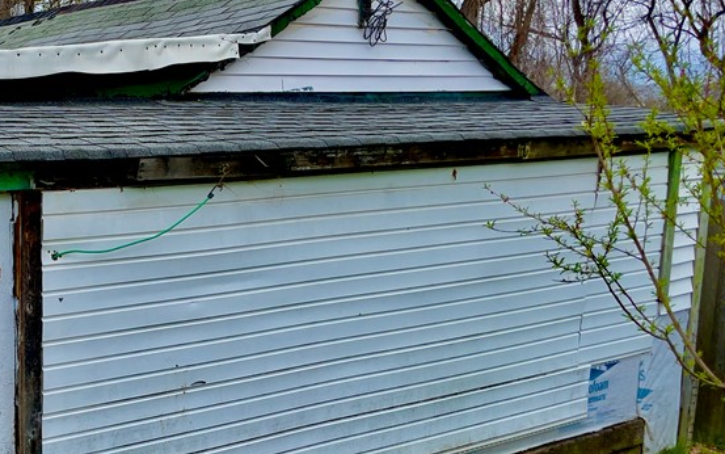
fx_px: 1008
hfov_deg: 36.9
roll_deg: +0.7
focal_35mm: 51
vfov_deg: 25.3
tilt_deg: -10.9
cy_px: 292
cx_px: 66
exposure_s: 1/1742
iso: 32
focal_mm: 4.2
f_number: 1.6
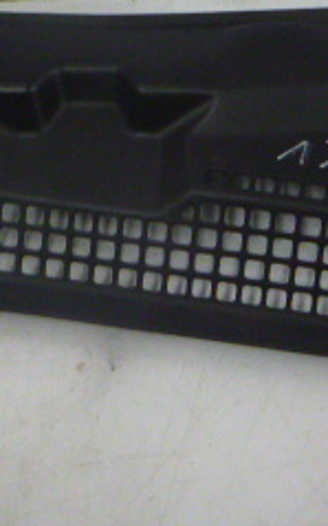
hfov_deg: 18.2
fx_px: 1017
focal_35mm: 71
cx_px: 260
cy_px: 9
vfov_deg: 27.4
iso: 400
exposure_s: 1/15
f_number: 3.9
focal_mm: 4.5
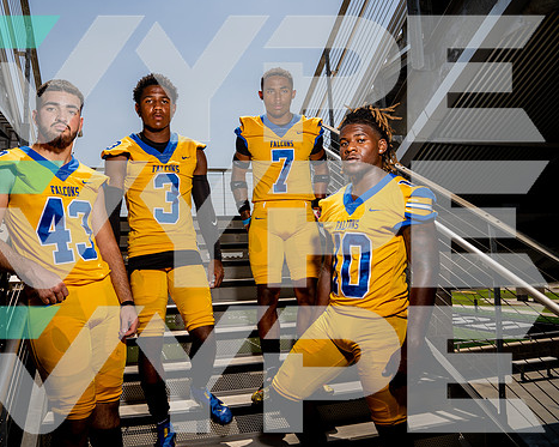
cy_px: 225
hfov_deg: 62.0
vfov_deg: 51.5
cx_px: 244
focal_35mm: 28
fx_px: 463
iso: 100
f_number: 8
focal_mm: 24
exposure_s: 1/250
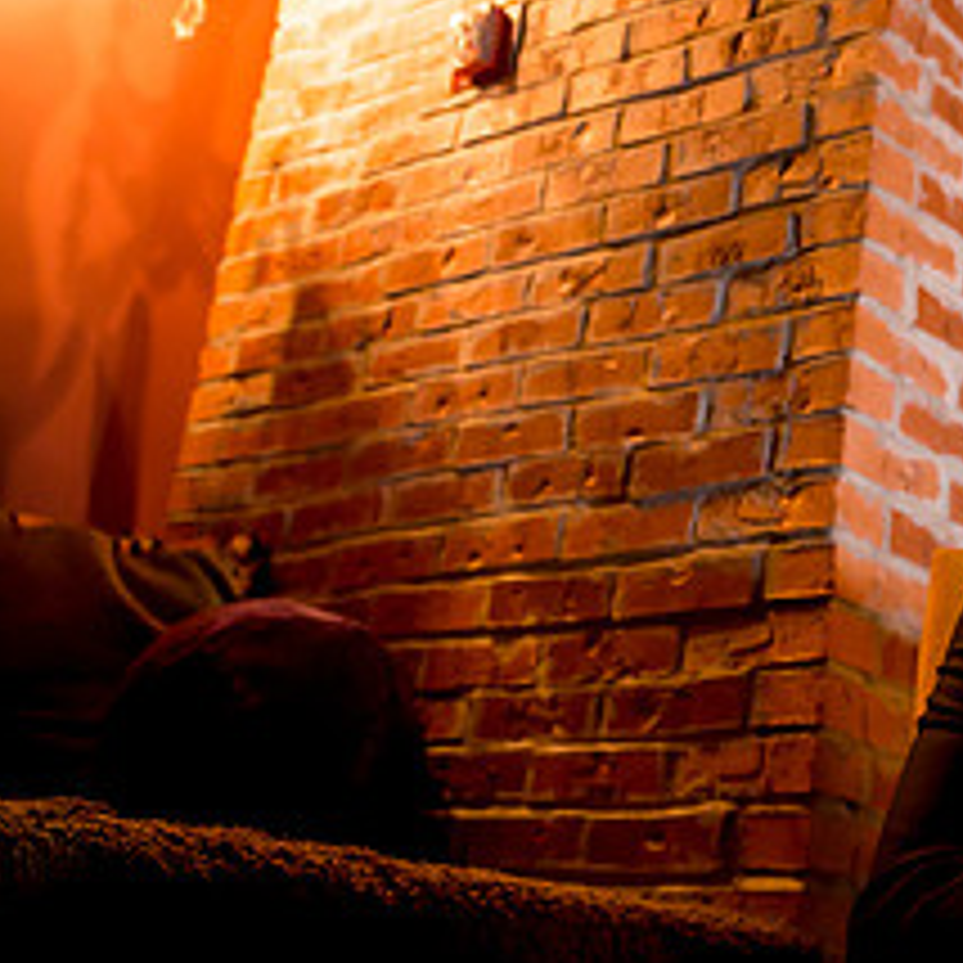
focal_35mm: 59
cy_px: 260
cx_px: 906
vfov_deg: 28.7
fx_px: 1857
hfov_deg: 27.8
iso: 1250
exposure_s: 1/80
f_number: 2.8
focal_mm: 24
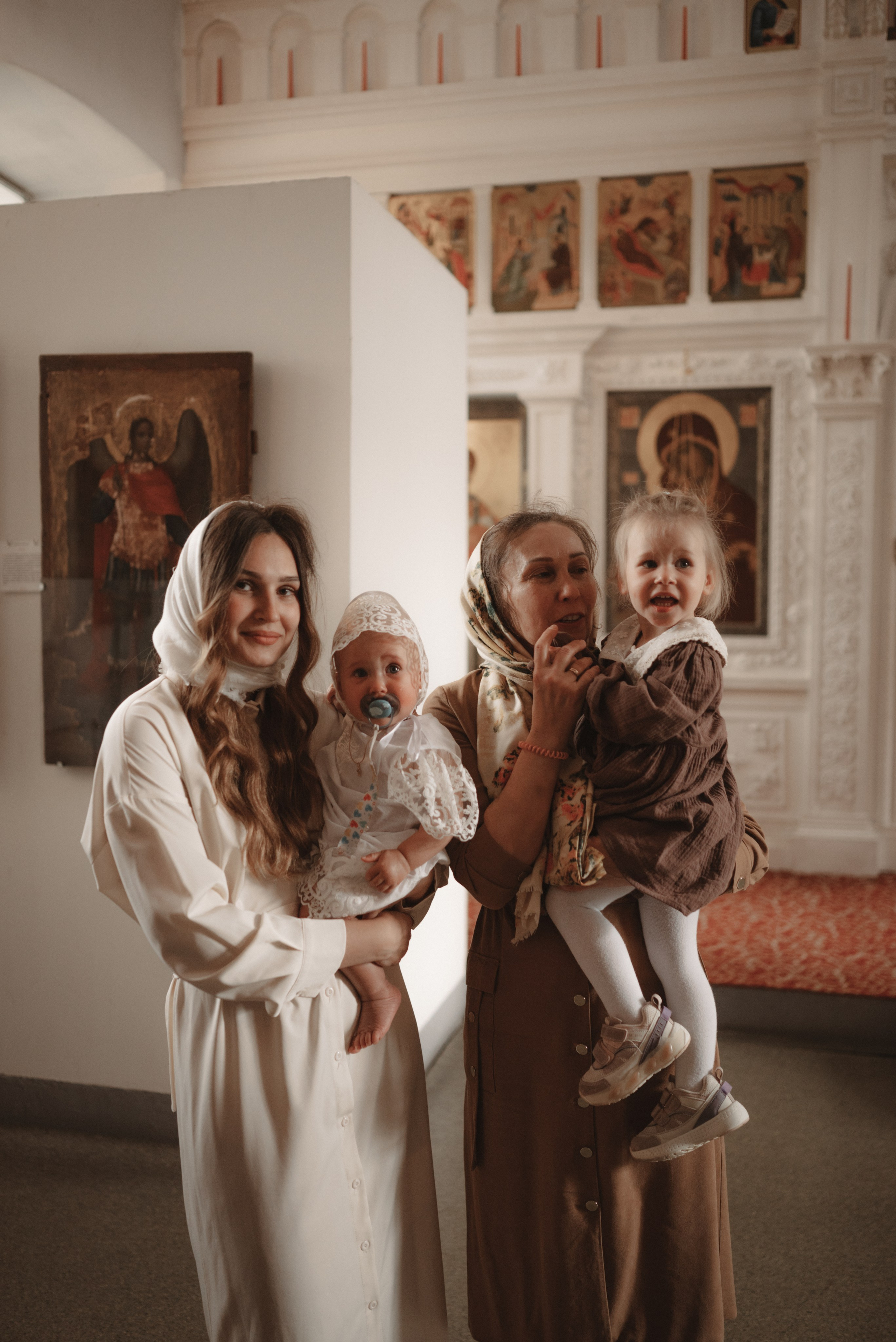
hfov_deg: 37.9
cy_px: 671
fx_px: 1305
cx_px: 448
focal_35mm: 35
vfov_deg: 54.4
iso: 640
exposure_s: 1/320
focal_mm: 35
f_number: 1.8
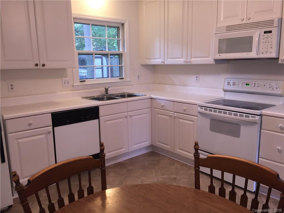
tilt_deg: -11.1
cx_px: 142
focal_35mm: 29
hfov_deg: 61.7
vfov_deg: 48.2
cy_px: 106
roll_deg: +0.1
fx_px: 238
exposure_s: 1/30
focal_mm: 4.15
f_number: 2.2
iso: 50
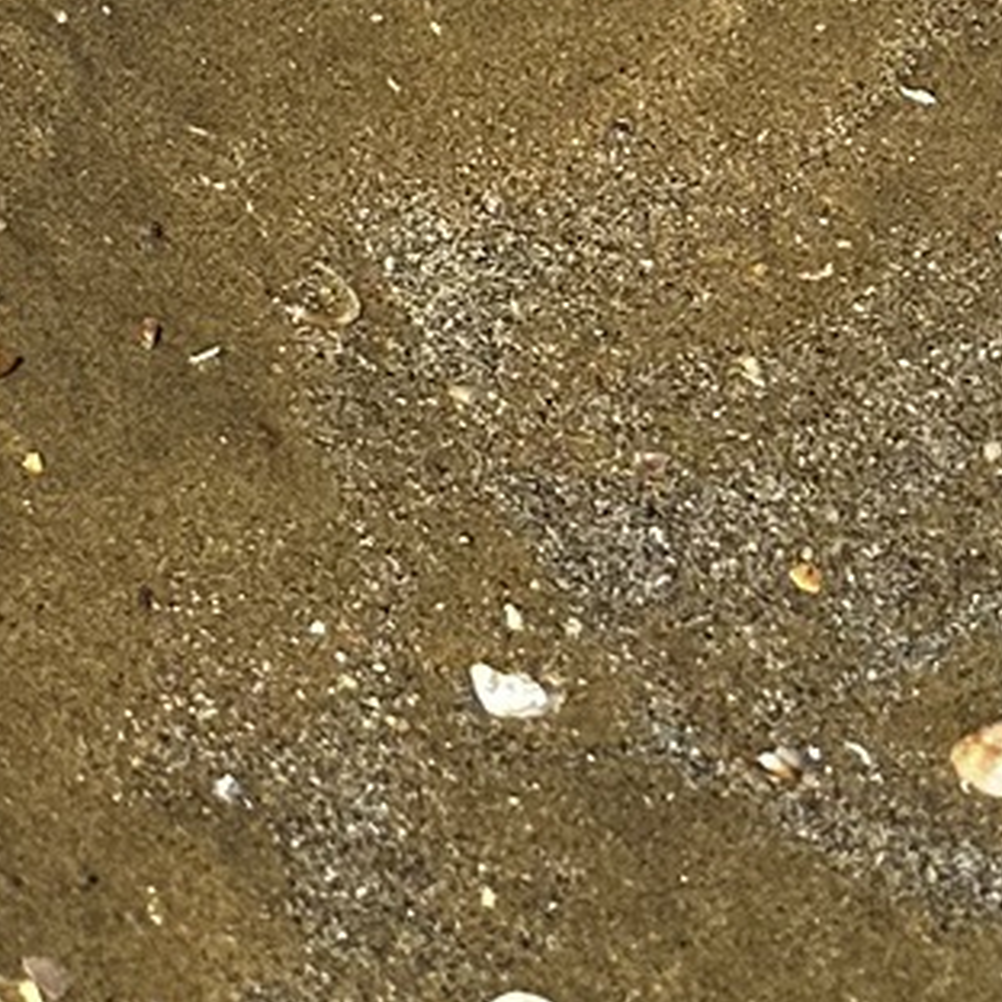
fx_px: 4454
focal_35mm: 136
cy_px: -2023
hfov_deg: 12.1
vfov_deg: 9.8
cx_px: -594
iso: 80
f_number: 1.78
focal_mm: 6.86
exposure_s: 1/4184
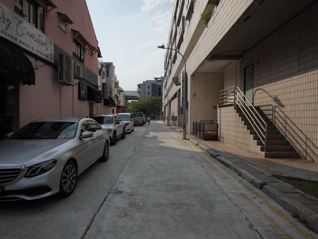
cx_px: 159
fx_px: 202
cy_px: 120
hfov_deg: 76.4
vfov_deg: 61.1
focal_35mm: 22
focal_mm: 28
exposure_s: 1/3000
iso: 400
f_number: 4
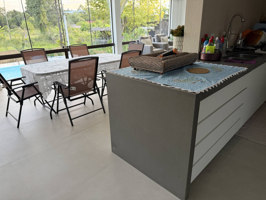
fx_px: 184
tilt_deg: -21.6
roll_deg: +1.3
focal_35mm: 24
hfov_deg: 71.6
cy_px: 100
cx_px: 133
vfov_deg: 56.8
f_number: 1.78
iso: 250
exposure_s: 1/60
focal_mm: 6.76
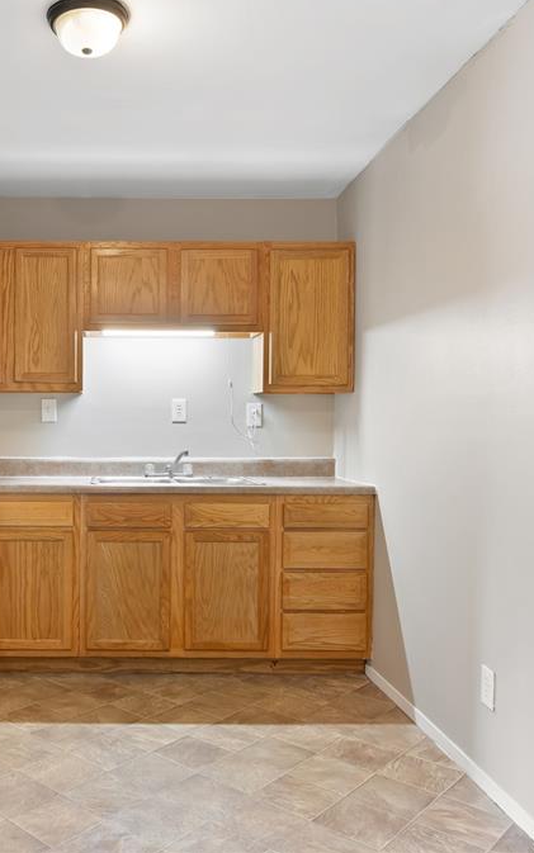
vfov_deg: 61.2
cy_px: 421
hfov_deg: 39.3
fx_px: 721
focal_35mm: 31
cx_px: 122
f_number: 8
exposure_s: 2.5
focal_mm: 20
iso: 250
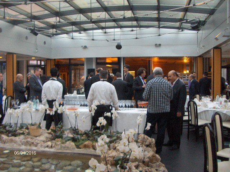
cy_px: 86
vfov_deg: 40.7
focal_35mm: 35
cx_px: 115
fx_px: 233
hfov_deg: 52.6
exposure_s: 1/29.9
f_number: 2.6
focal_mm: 5.8
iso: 200
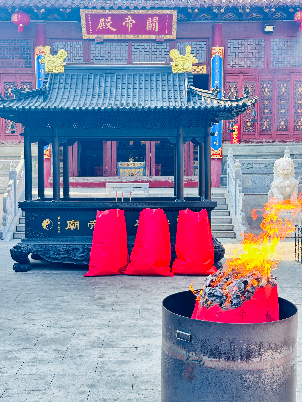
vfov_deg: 39.7
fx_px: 558
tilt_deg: -3.5
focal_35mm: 48
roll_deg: +0.3
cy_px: 201
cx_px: 151
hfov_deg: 30.3
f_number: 1.78
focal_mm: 6.86
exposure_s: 1/250
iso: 64
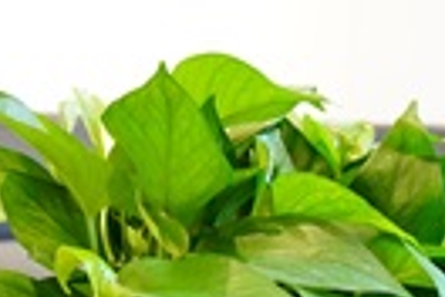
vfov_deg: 13.4
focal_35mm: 102
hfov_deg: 20.0
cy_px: 216
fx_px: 1261
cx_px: 212
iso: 2000
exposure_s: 1/125
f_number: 3.5
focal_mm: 28
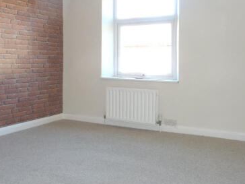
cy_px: 70
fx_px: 283
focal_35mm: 40
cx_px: 115
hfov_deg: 46.8
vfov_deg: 35.8
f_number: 3.3
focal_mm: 4.1
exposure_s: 1/30
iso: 100
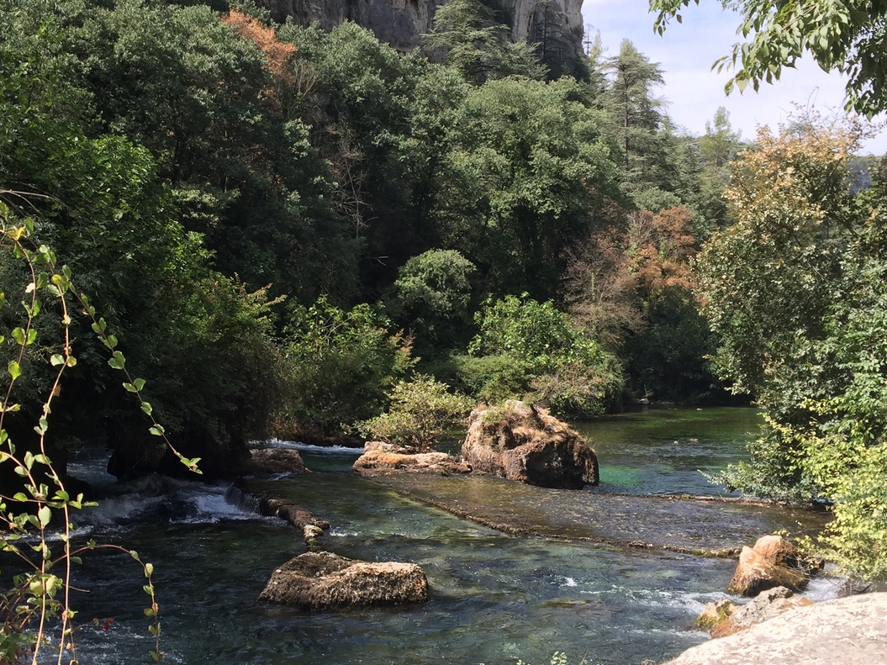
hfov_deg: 42.8
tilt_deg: -0.1
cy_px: 350
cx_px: 369
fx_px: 1127
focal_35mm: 44
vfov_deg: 32.9
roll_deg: -1.1
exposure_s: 1/791
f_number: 2.2
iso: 32
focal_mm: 4.15
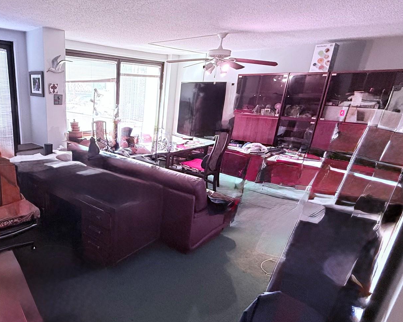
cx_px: 102
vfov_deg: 60.6
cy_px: 184
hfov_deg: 68.0
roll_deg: -1.6
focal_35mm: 23
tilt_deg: -18.9
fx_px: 274
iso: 400
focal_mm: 2.22
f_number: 2.2
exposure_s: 1/60
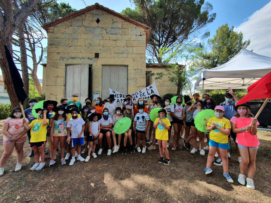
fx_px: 102
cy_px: 102
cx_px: 136
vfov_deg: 89.9
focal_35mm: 13
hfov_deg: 106.2
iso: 50
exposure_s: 1/456
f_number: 2.2
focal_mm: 1.8
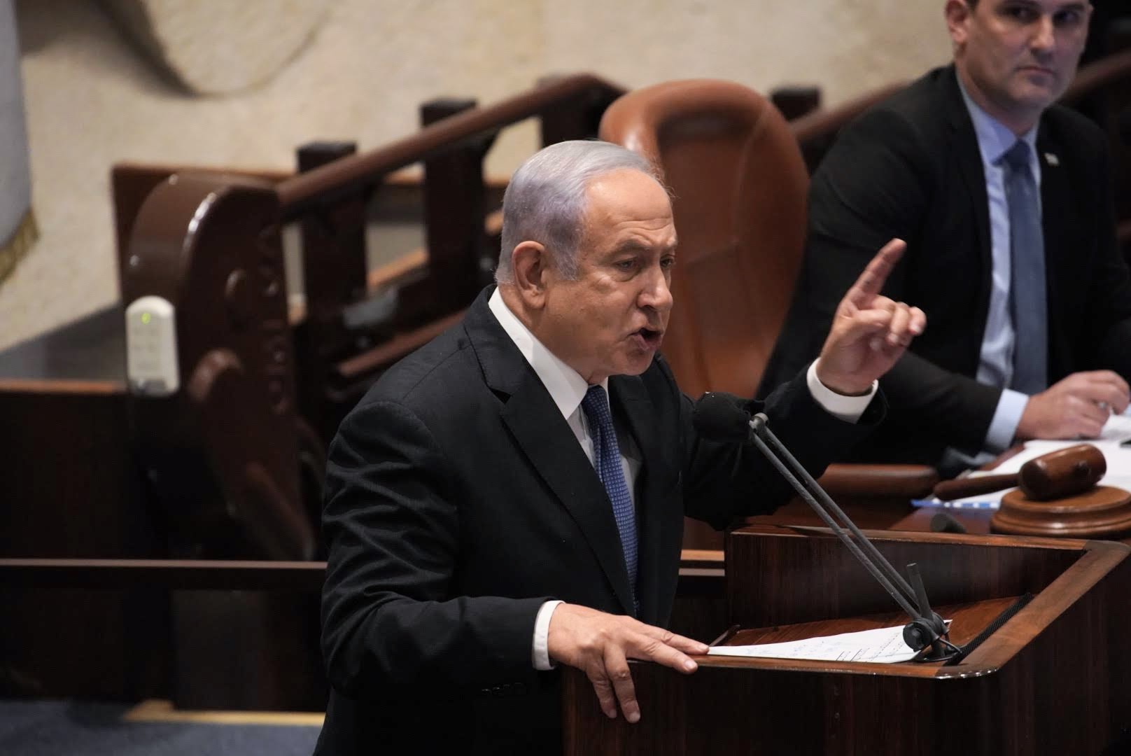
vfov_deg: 4.6
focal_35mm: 300
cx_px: 566
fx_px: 9431
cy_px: 378
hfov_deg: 6.9
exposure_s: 1/200
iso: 8000
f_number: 5.6
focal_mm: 300
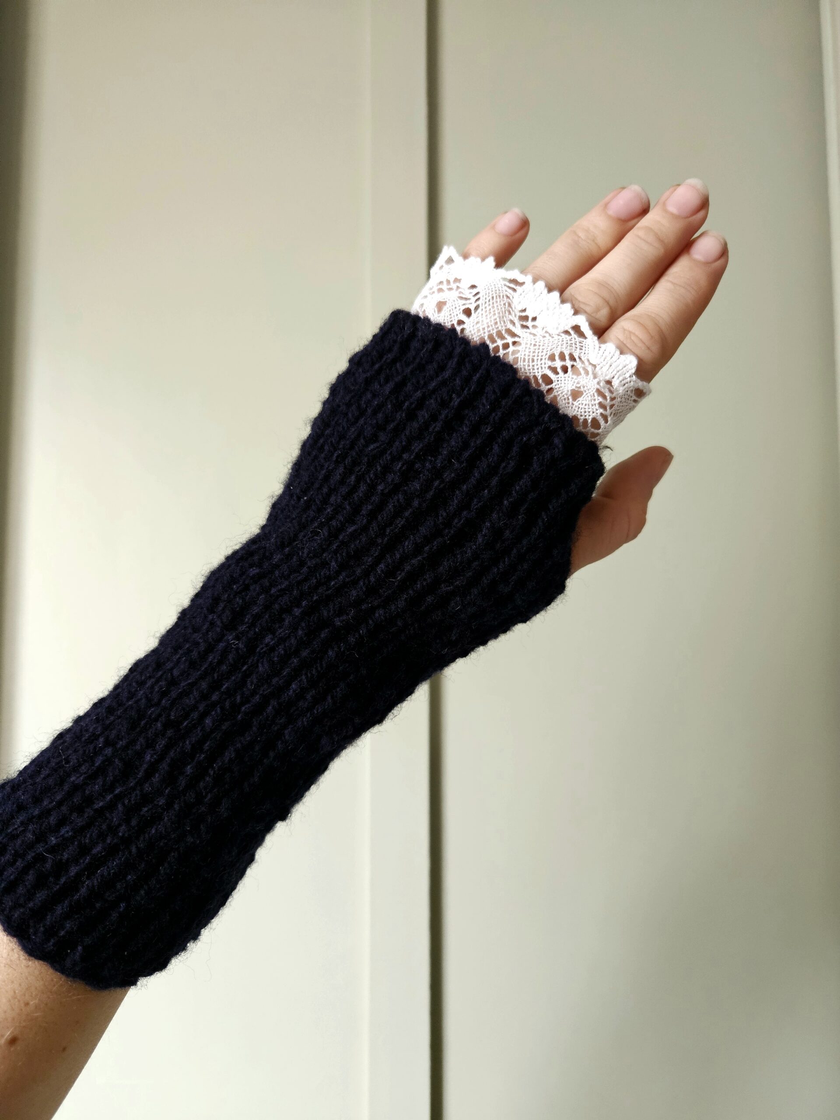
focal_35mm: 23
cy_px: 560
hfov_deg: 58.9
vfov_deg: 73.9
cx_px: 420
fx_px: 744
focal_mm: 5.4
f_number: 1.8
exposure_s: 1/101
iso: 800
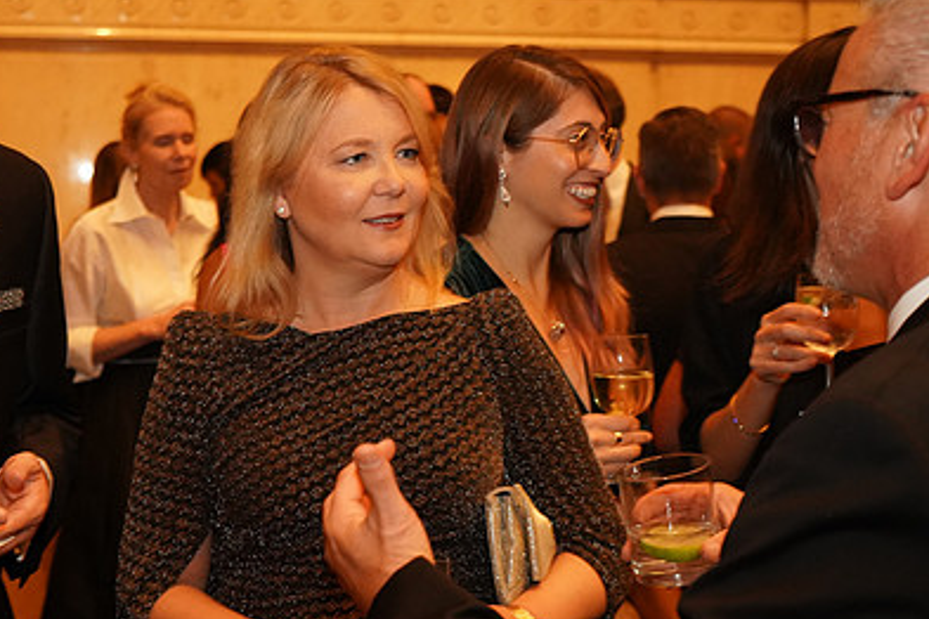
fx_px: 1600
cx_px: 366
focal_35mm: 62
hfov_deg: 32.3
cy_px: 351
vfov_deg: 21.9
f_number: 4
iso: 6400
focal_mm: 42
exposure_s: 1/125
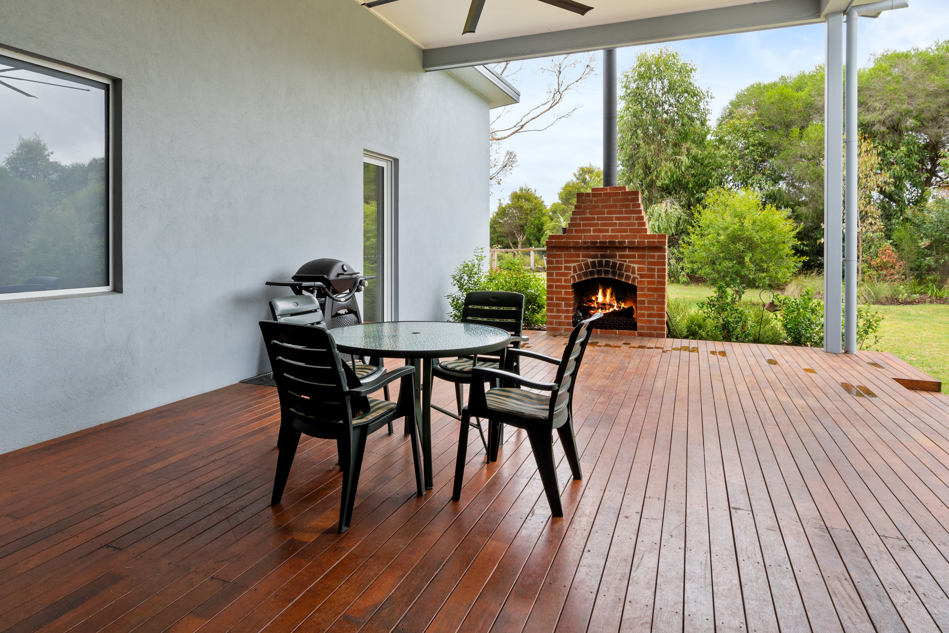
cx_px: 440
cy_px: 247
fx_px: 554
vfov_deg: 58.9
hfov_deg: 81.1
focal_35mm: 21
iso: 100
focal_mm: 10
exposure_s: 1/15
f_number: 8
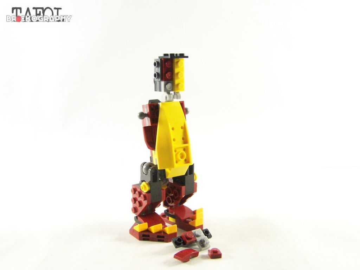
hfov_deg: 49.0
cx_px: 180
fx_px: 395
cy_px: 135
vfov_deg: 37.7
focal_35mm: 38
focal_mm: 6.3
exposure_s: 1/60
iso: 400
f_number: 3.2
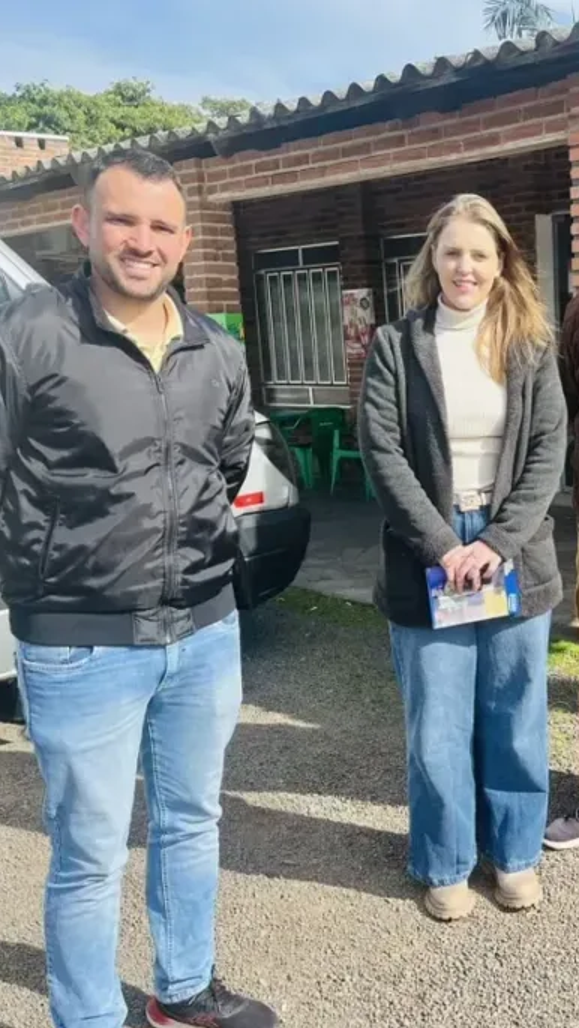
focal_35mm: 38
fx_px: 1037
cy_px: 515
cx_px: 588
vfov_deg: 52.8
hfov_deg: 29.1
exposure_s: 1/1748
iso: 50
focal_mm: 5.1
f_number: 1.6
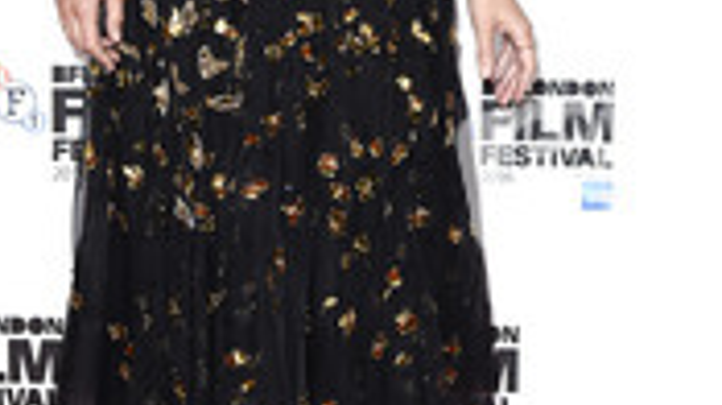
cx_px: 295
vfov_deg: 6.3
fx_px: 3672
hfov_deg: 11.2
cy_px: -50
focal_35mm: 192
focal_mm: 80
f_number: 5.6
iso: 800
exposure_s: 1/250
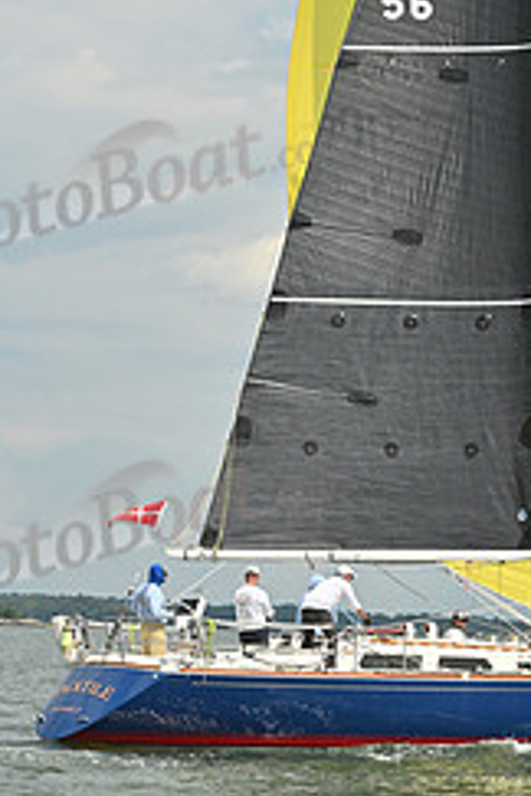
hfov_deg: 8.2
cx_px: 520
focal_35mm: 167
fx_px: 3695
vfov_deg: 12.3
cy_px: 314
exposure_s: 1/1250
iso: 320
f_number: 8
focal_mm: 70
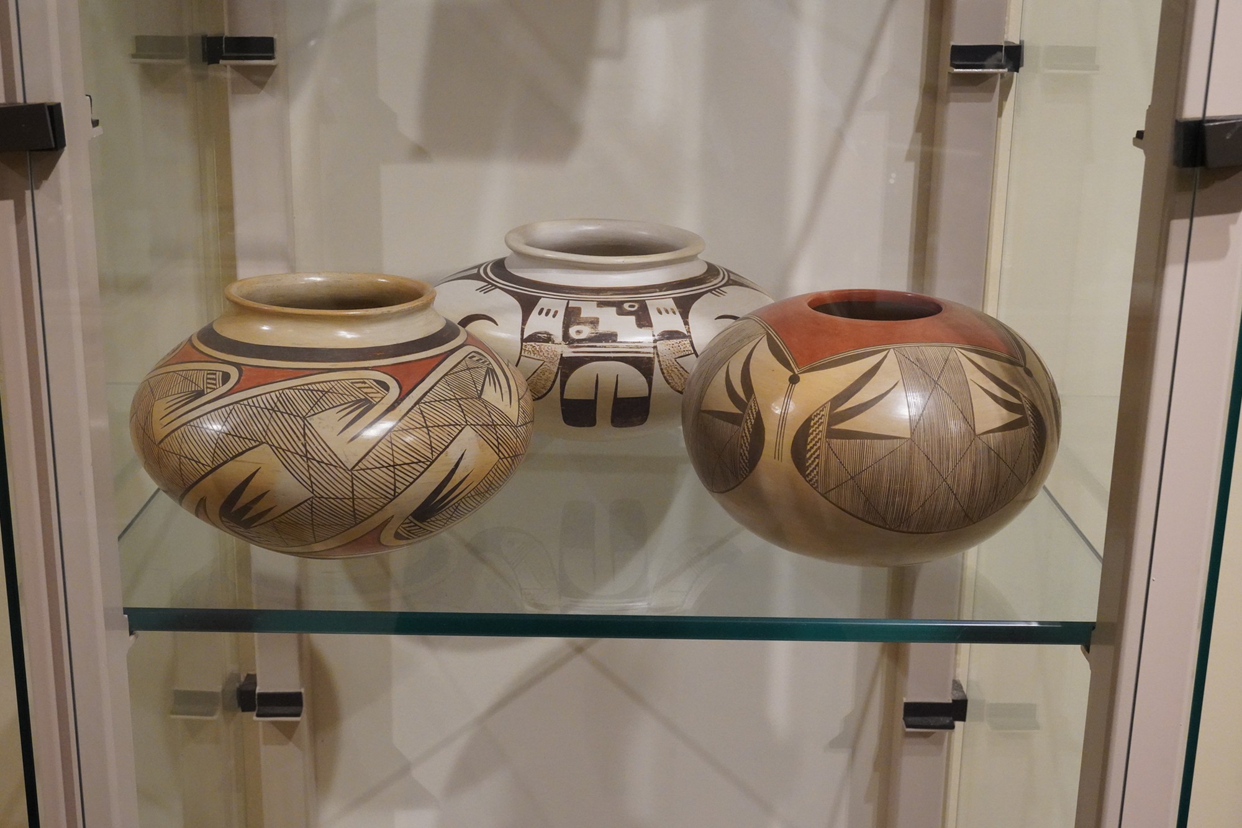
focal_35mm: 45
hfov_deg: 43.6
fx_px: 1553
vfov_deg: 29.9
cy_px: 414
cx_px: 621
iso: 8000
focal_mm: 45
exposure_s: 1/100
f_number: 13
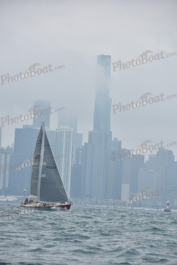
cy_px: 132
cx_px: 88
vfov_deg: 10.3
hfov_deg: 6.9
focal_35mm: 200
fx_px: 1474
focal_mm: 200
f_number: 9
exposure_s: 1/800
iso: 250
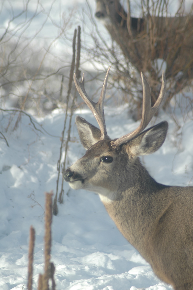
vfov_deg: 8.0
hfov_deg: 5.3
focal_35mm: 257
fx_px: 2067
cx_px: 96
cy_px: 146
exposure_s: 1/800
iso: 200
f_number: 6.3
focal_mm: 170
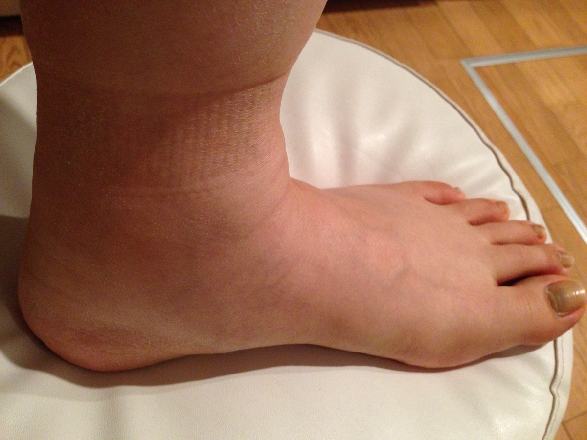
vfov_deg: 42.9
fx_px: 560
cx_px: 294
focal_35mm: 33
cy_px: 220
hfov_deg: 55.4
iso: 250
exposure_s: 1/20
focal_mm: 4.12
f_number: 2.4
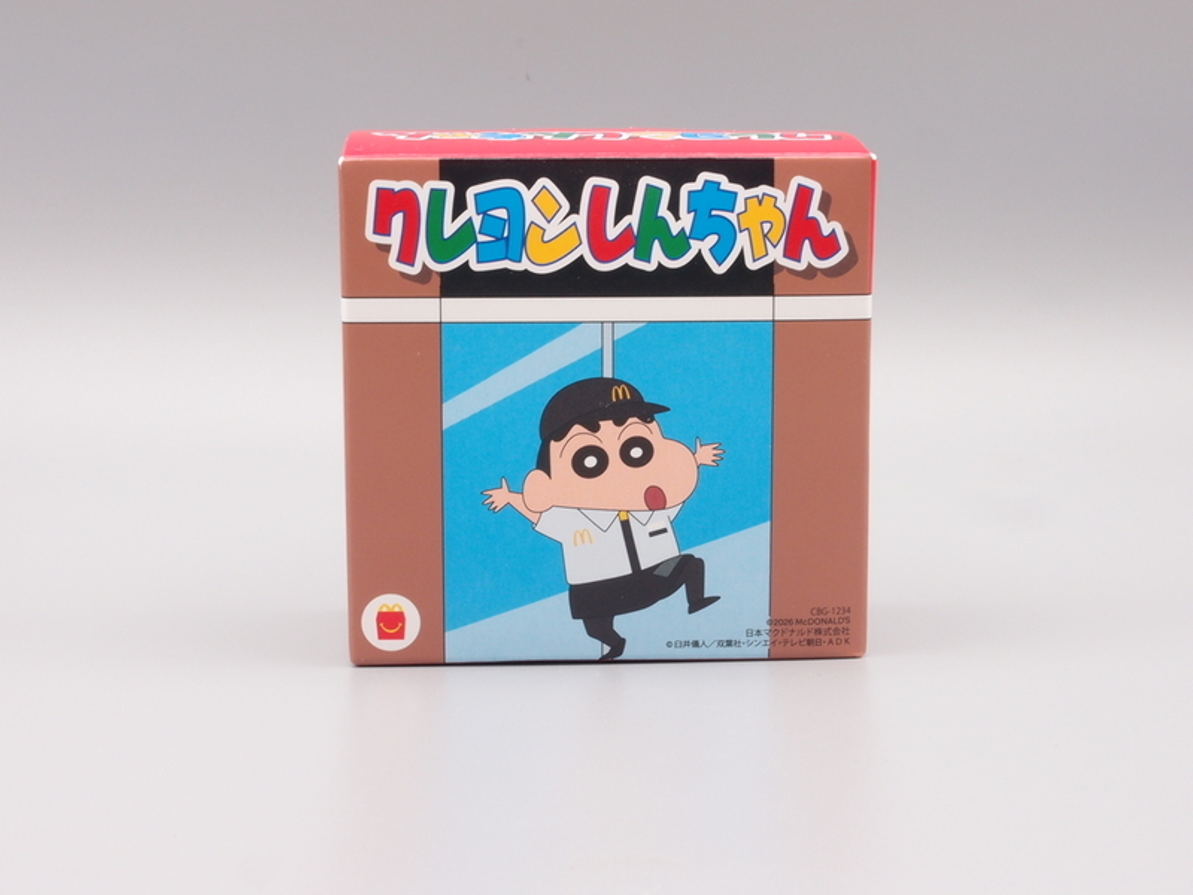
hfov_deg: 25.3
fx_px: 2654
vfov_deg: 19.1
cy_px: 448
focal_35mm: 77
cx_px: 596
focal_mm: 16.63
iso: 100
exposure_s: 1/6
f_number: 8
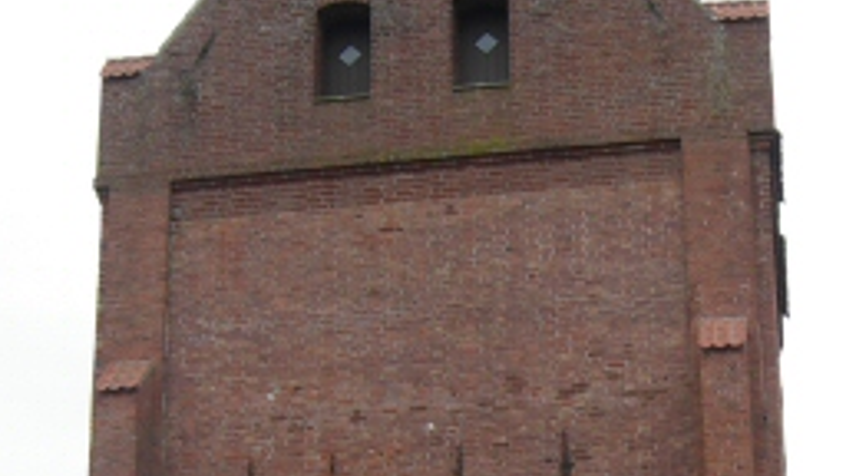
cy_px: 517
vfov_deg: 13.6
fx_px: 1952
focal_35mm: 87
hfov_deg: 24.3
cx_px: 606
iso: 50
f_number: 3.8
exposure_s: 1/136
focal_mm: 7.5
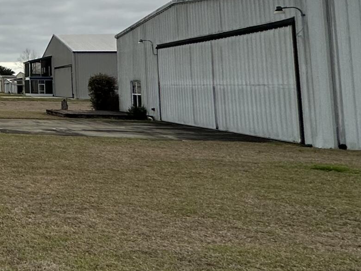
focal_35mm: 54
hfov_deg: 23.5
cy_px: 29
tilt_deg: +6.8
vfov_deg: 26.2
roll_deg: +2.2
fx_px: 563
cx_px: -247
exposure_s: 1/3610
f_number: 2.2
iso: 50
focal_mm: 2.22
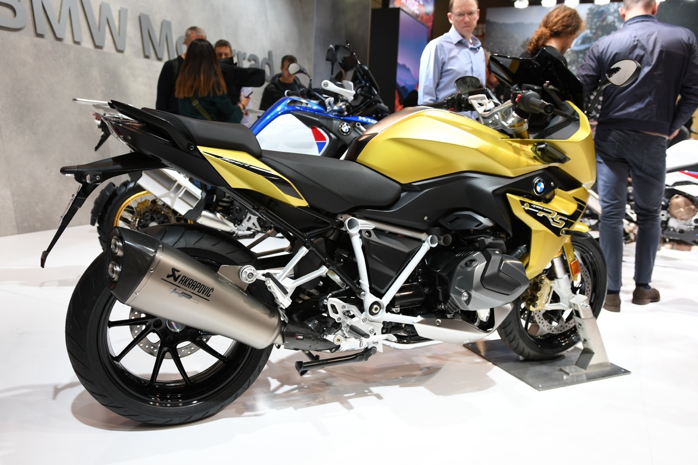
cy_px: 232
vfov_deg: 46.4
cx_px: 349
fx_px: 543
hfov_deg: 65.5
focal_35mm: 28
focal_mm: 19
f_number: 2.8
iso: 110
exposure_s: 1/100
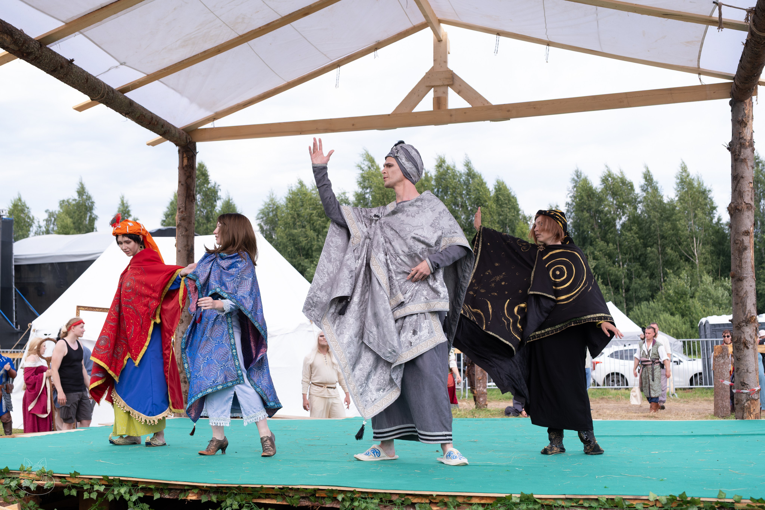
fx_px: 1020
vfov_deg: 28.1
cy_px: 255
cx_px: 382
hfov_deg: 41.1
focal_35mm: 48
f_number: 4
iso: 250
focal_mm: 32.1
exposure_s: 1/800
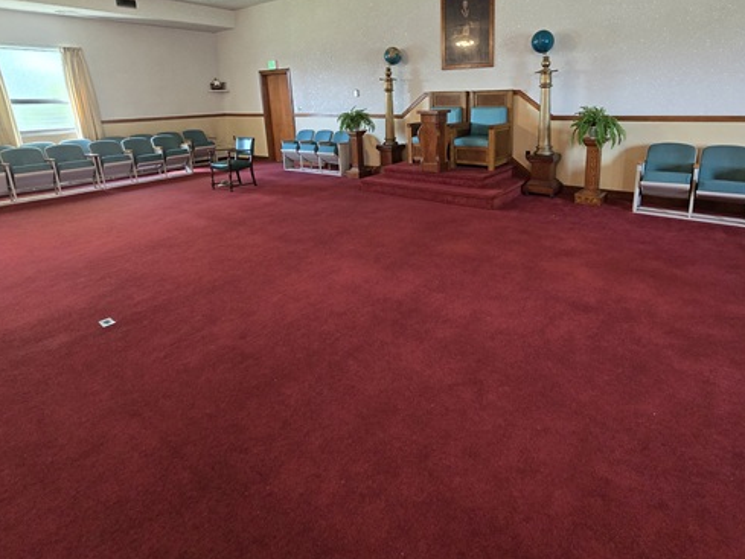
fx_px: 366
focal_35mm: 17
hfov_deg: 90.3
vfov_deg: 73.0
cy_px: 198
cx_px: 431
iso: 500
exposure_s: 1/60
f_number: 2.2
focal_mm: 2.2
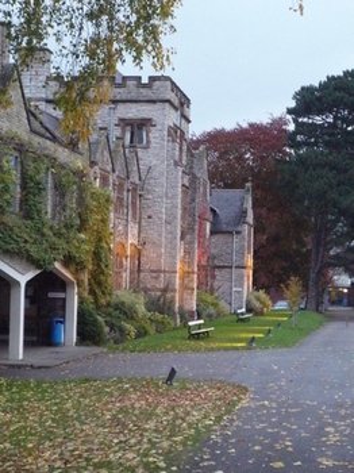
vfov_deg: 24.4
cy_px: 236
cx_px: 177
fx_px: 1092
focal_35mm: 80
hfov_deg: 18.4
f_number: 4.5
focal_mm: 9.9
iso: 800
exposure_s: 1/40
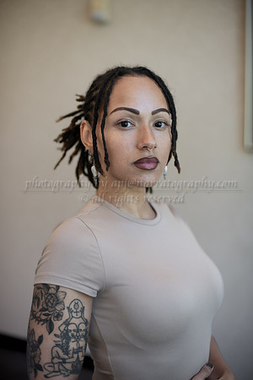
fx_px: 527
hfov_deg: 27.0
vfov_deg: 39.6
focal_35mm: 50
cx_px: 126
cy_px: 190
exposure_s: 1/160
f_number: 2
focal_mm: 50
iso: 200
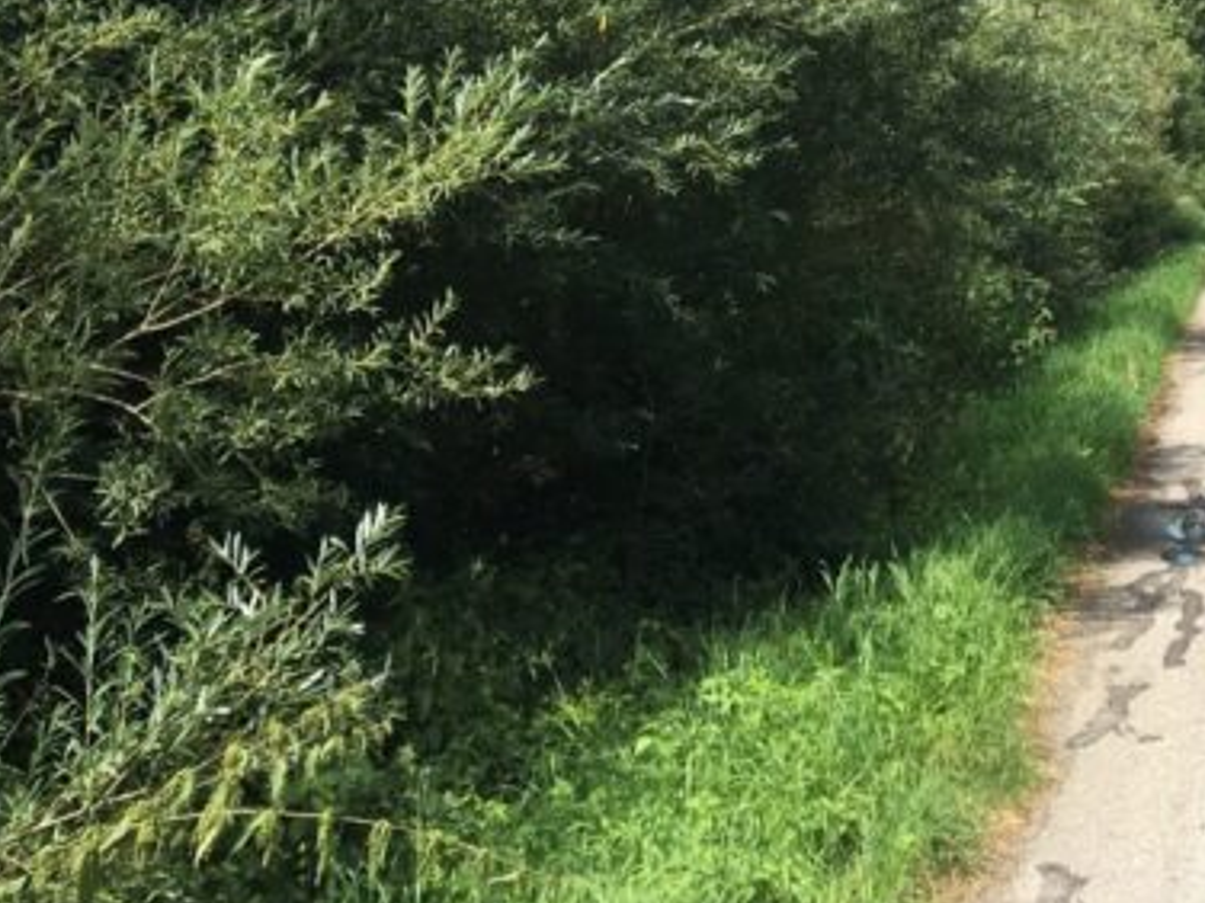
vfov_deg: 17.6
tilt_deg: +9.3
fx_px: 2750
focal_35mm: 79
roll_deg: -0.6
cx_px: 1263
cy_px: -240
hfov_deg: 23.5
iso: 25
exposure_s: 1/1202
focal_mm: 4.15
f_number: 2.2
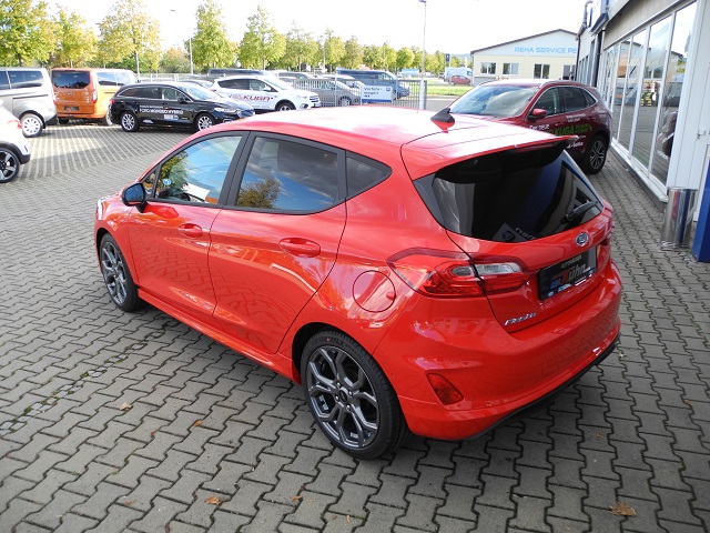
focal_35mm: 28
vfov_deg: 49.7
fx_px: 574
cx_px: 355
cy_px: 266
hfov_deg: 63.4
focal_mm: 6
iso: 100
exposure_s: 1/200
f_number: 2.8
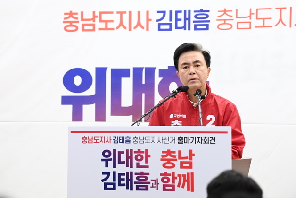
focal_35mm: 200
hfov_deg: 10.3
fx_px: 1645
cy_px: 99
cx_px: 148
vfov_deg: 6.9
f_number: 5
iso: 1250
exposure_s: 1/250
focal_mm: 200
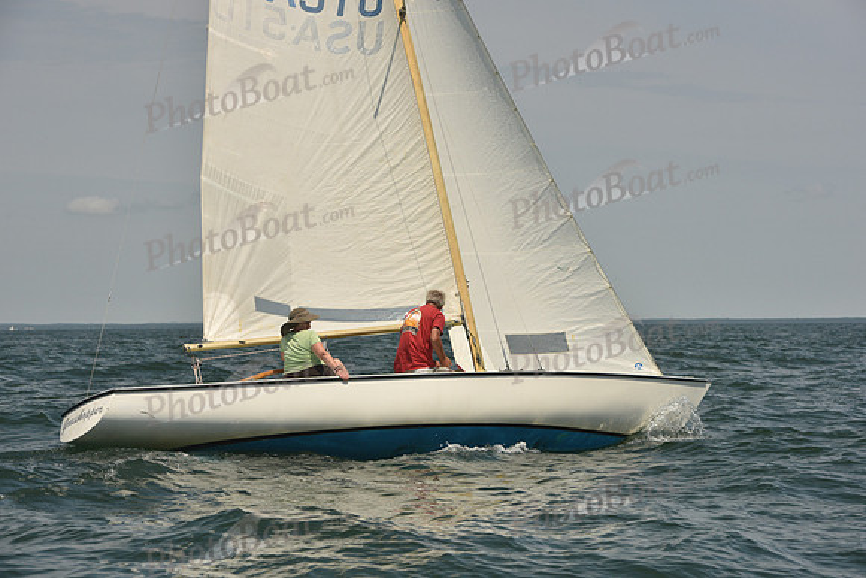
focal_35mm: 100
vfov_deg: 13.7
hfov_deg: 20.4
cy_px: 289
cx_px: 433
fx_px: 2406
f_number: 8
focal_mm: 100
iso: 320
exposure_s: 1/1000
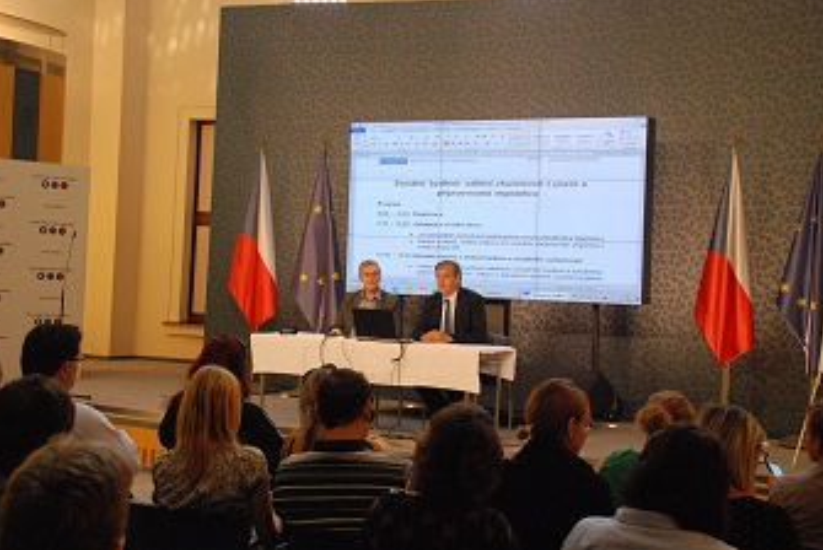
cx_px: 376
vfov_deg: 22.4
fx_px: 1386
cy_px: 236
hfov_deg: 33.1
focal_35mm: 61
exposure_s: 1/60
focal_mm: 35
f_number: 4.5
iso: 1600
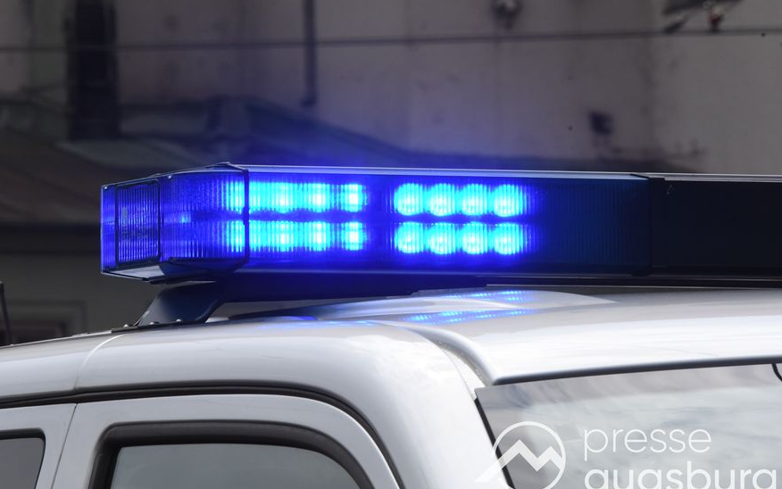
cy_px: 245
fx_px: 6694
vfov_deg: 4.2
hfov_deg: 6.7
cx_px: 385
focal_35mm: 314
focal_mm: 200
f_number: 22
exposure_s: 1/640
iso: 1400
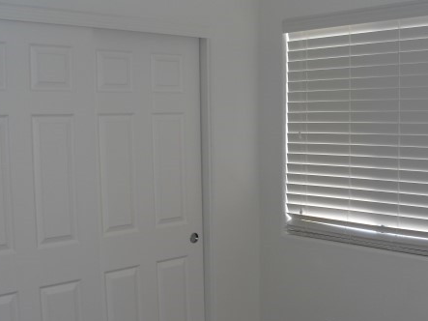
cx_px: 248
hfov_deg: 36.7
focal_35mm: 52
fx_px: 643
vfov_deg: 28.0
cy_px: 193
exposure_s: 1/60
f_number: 3.1
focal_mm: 6.3
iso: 100
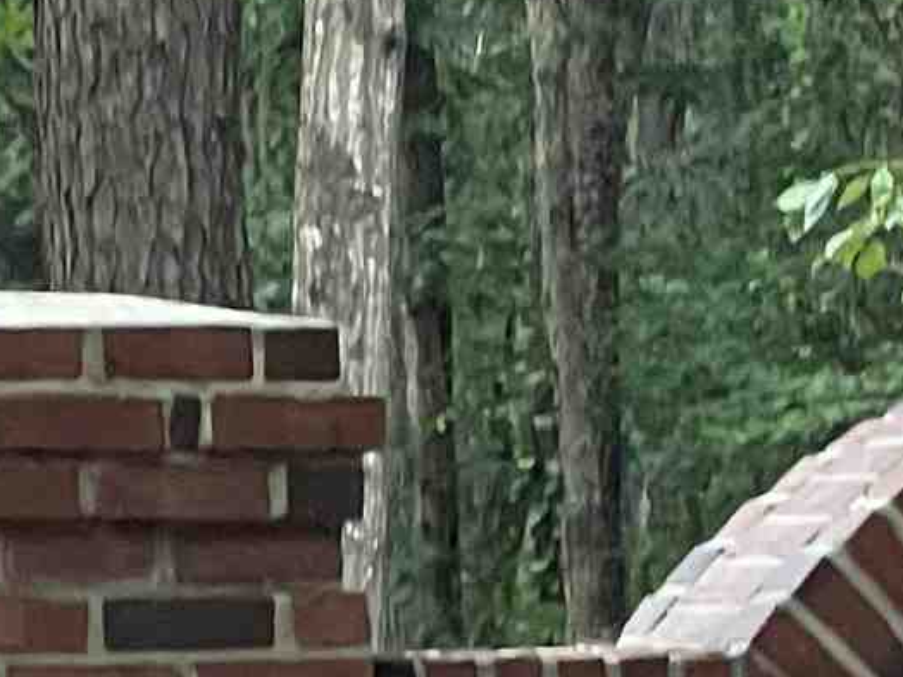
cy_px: 1740
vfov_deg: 3.3
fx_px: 11765
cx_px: 1935
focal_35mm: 451
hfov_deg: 4.3
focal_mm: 9
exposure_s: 1/99
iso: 250
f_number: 2.8
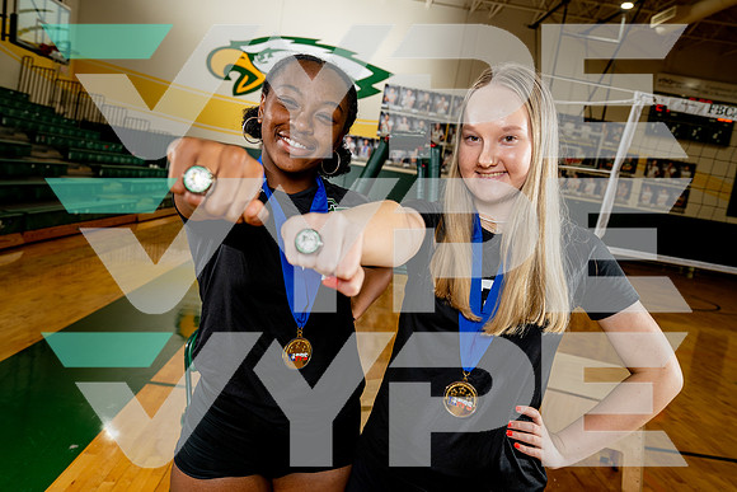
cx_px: 368
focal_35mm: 27
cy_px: 246
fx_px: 553
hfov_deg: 67.4
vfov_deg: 48.0
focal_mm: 27
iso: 160
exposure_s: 1/250
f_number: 4.5
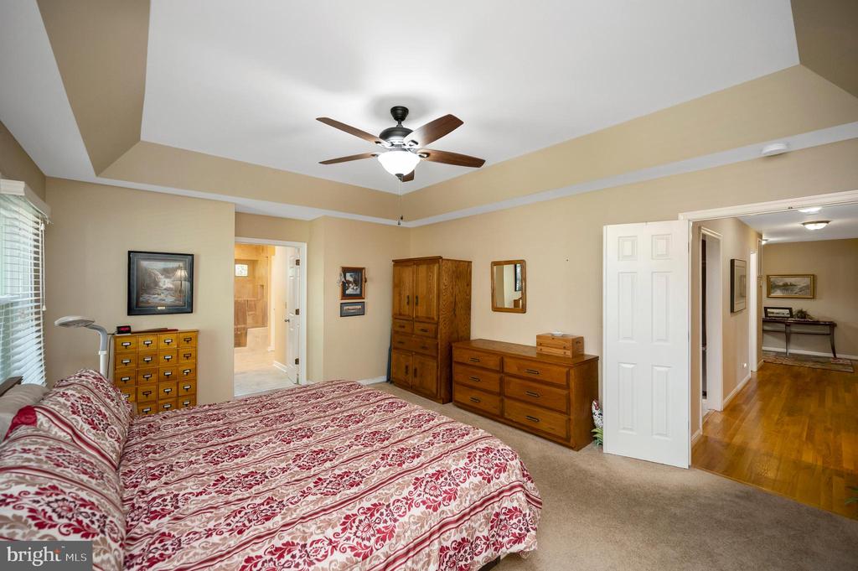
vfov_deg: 81.1
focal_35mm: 14
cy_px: 286
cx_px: 429
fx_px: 333
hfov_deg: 104.3
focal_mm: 14
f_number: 4
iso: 900
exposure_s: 1/60
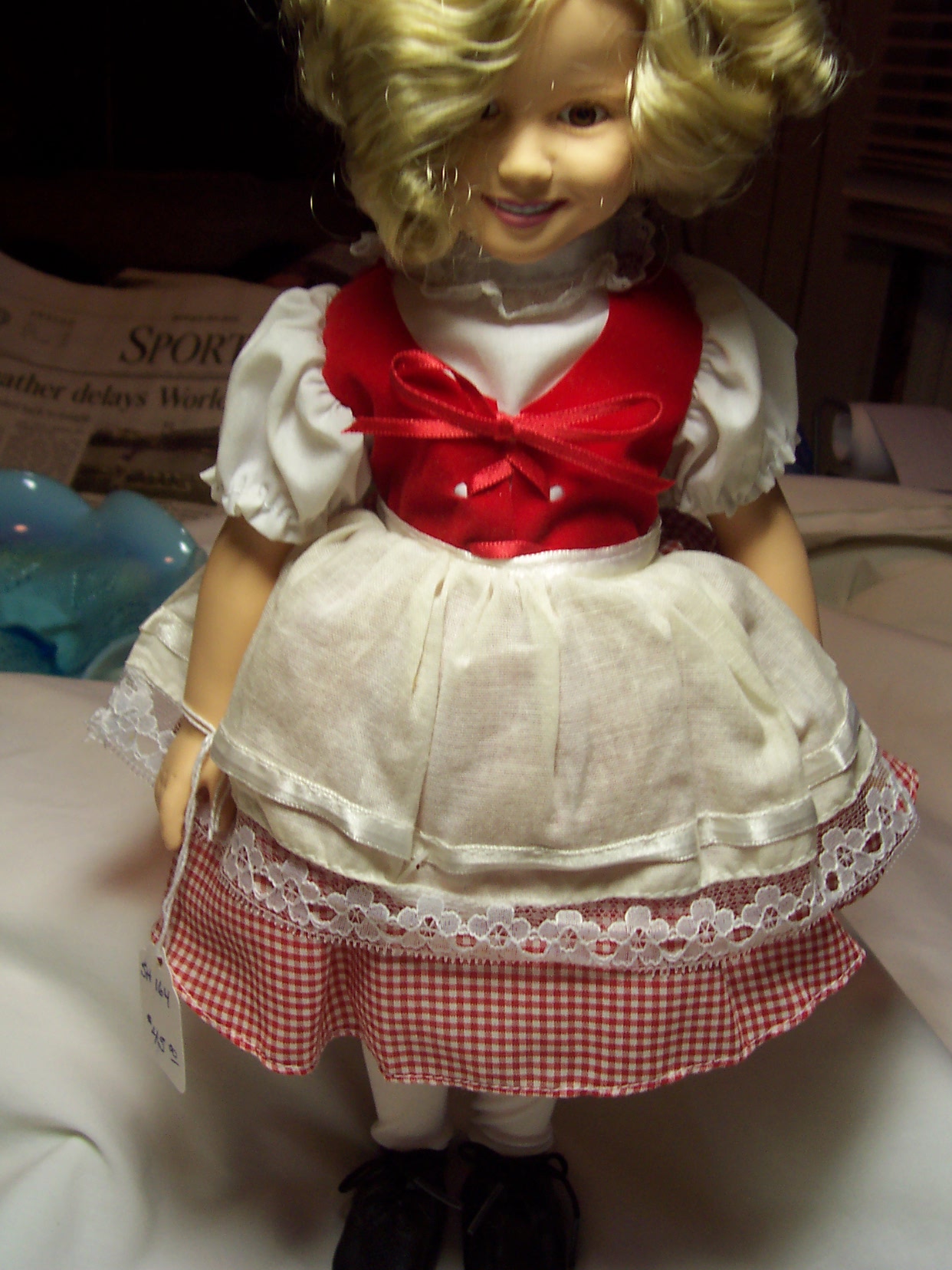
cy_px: 635
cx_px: 476
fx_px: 1357
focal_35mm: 37
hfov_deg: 38.7
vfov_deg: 50.1
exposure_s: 1/30
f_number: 2.8
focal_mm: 5.6
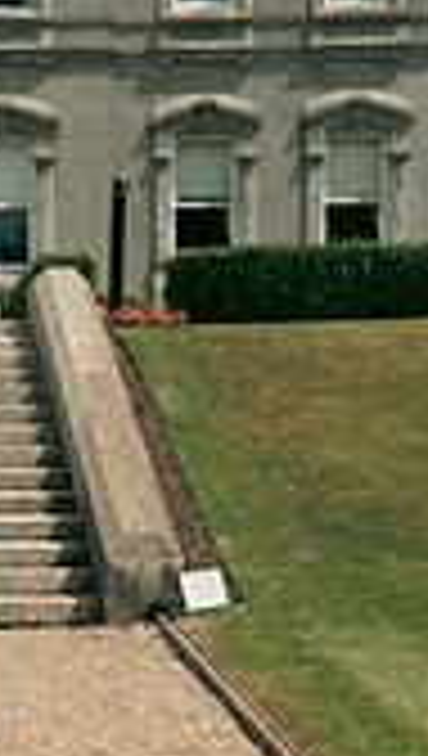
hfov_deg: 11.5
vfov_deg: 20.8
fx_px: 2030
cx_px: -225
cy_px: 639
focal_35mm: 101
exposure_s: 1/1600
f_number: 3.5
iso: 125
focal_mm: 36
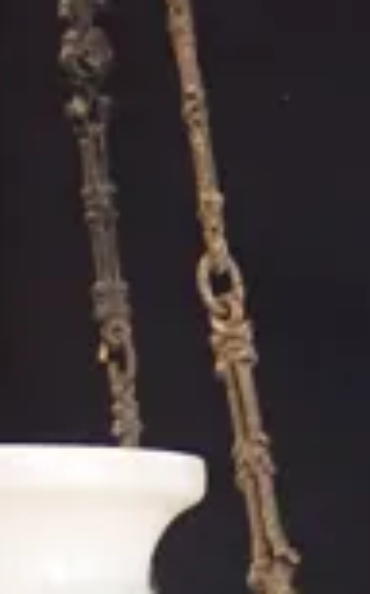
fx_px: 2004
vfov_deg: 16.0
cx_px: 92
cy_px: 756
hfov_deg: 10.5
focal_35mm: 124
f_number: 2.8
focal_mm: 5.41
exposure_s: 1/25
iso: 800
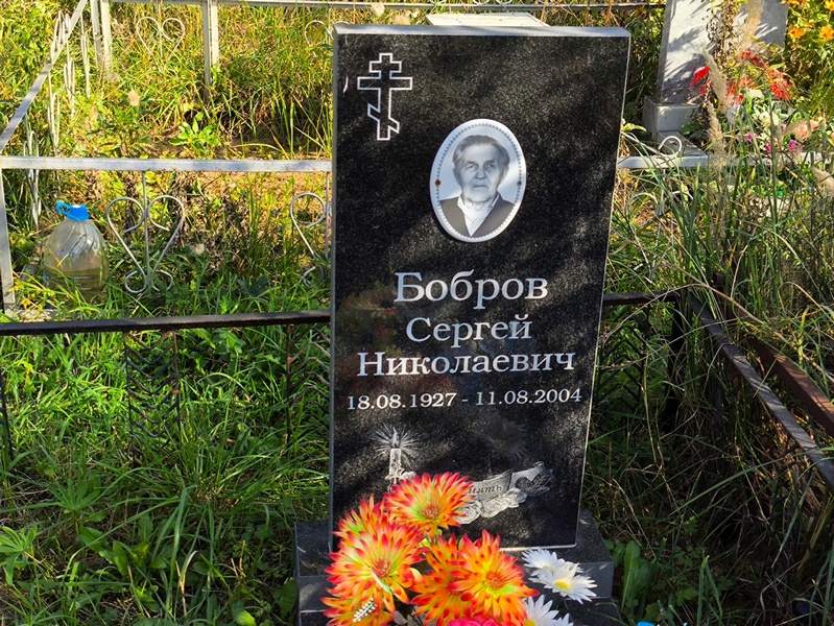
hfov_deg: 38.2
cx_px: 417
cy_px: 313
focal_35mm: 50
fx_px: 1205
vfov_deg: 29.1
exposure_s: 1/636
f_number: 1.7
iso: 50
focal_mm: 4.71
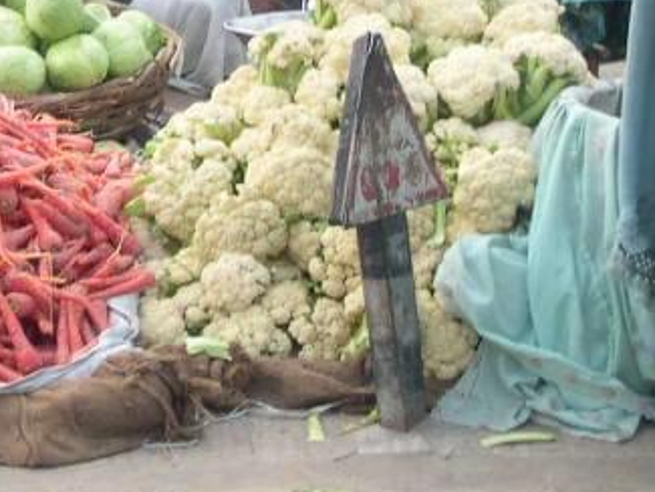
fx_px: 5489
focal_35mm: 290
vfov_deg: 5.1
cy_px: -236
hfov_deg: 6.7
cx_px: -296
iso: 100
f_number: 4.5
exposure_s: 1/49.9
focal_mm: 19.5
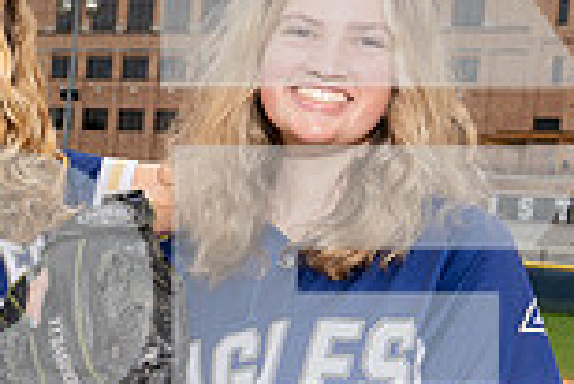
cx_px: -347
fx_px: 1740
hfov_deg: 16.6
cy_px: 345
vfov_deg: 12.5
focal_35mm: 109
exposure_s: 1/250
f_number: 8
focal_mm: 29
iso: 160
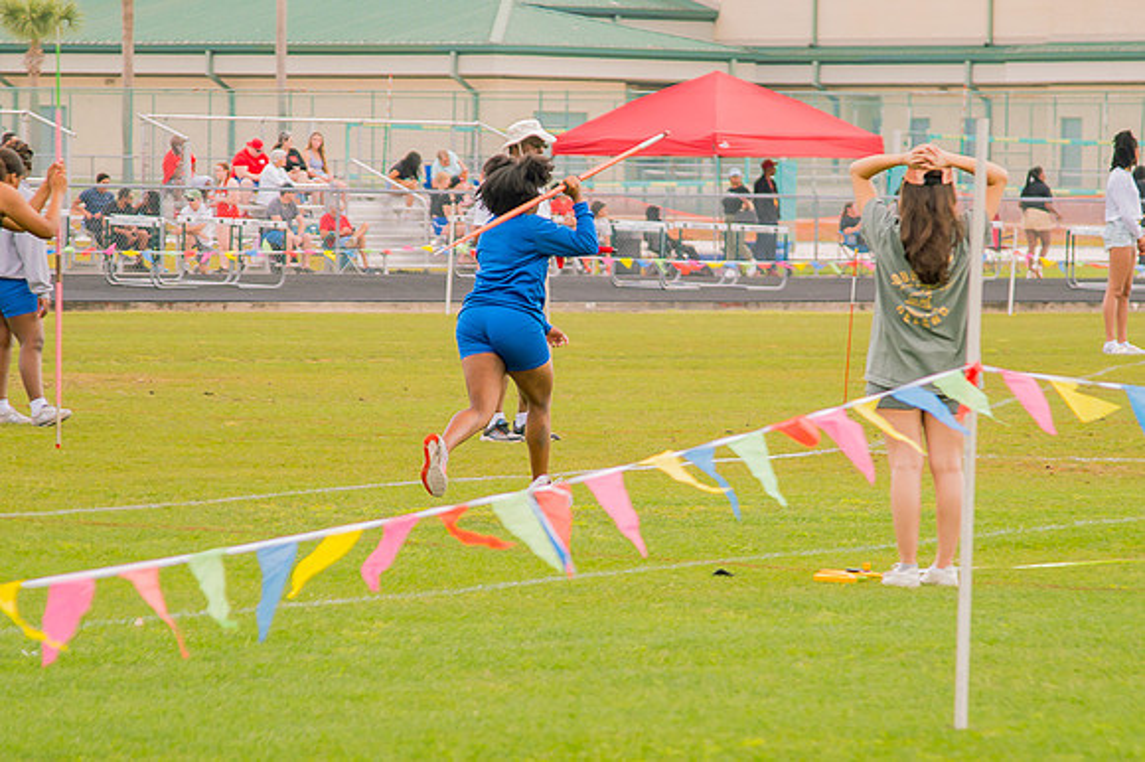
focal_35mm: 255
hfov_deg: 8.1
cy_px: 403
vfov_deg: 5.4
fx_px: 8097
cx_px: 649
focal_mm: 120
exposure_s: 1/200
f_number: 4
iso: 200
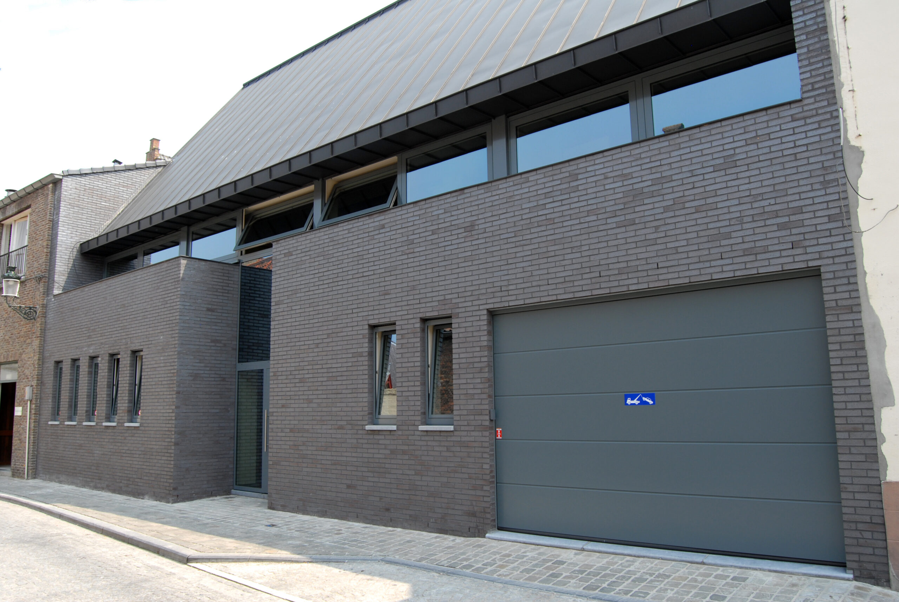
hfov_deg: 67.3
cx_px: 450
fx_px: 675
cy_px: 301
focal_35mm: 27
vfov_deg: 48.1
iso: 160
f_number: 8
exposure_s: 1/160
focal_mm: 18
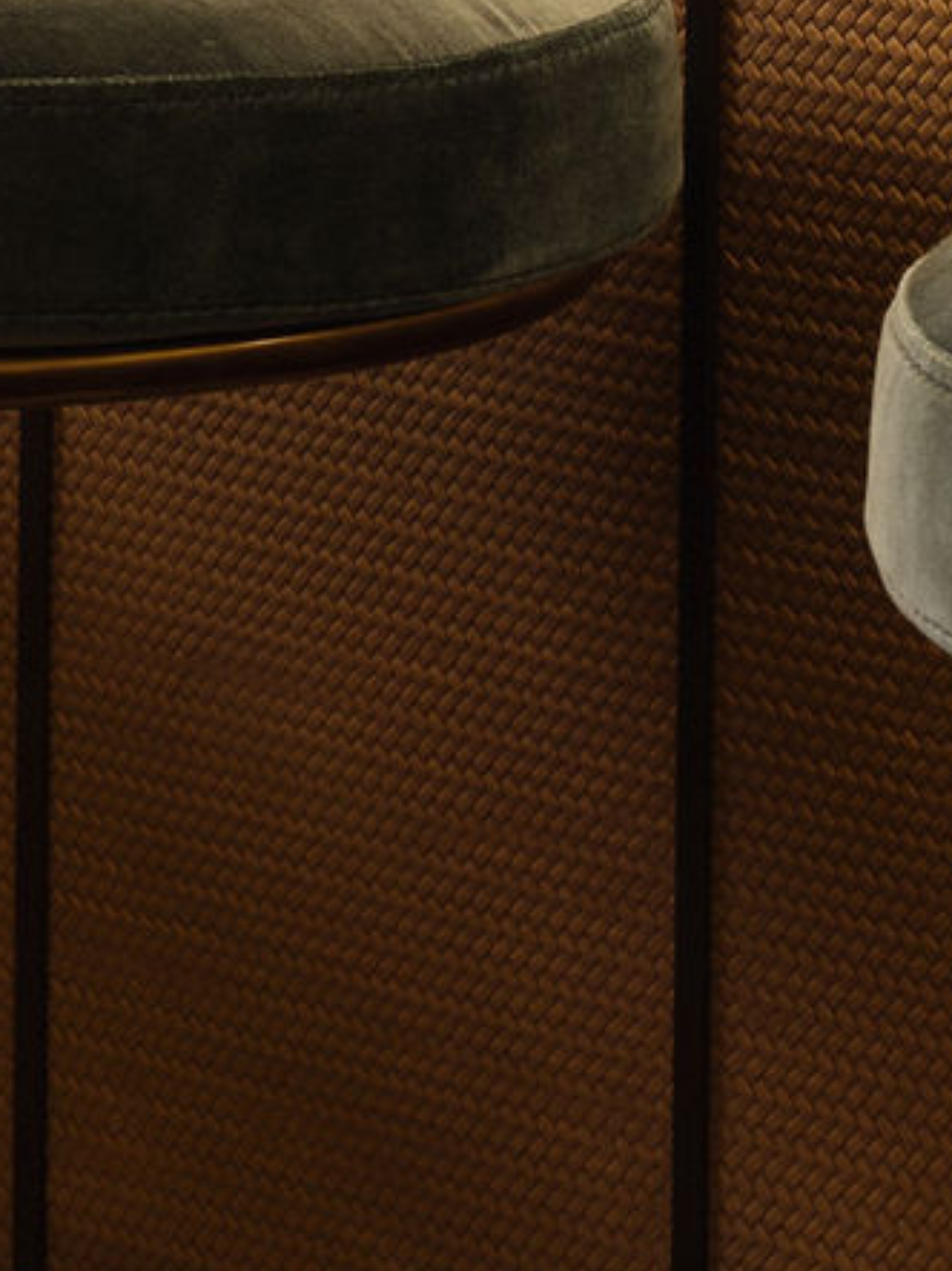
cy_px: -1229
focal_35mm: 222
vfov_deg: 8.5
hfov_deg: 6.4
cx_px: -1138
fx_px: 8144
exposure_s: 3
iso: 100
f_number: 11
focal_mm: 45
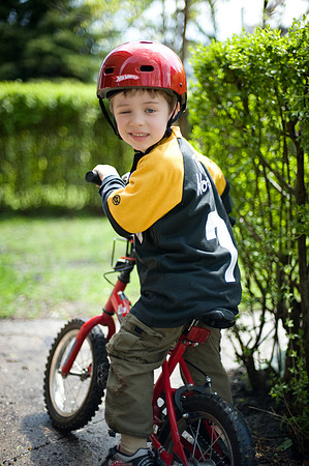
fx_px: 645
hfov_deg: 26.9
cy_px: 233
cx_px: 154
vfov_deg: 39.6
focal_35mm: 50
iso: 200
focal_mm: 50
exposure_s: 1/2000
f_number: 1.4
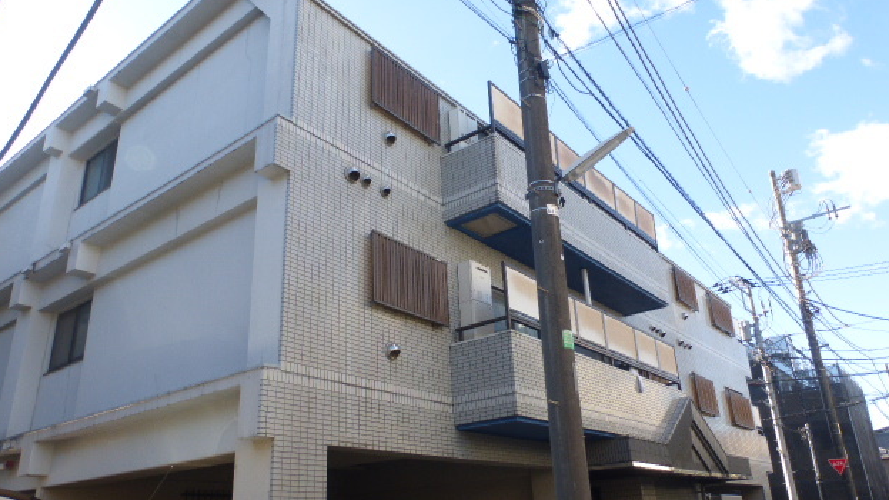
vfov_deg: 41.4
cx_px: 441
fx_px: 660
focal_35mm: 28
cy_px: 264
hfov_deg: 67.9
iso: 100
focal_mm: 4.3
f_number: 4
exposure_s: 1/200
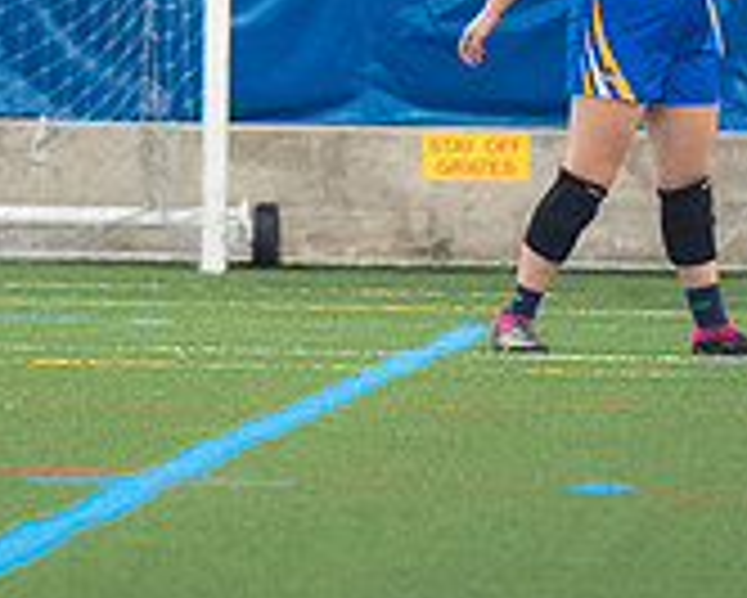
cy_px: -148
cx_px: 324
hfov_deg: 2.0
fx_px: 21701
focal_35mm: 981
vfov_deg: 1.6
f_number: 2.8
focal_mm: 200
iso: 4500
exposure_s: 1/320
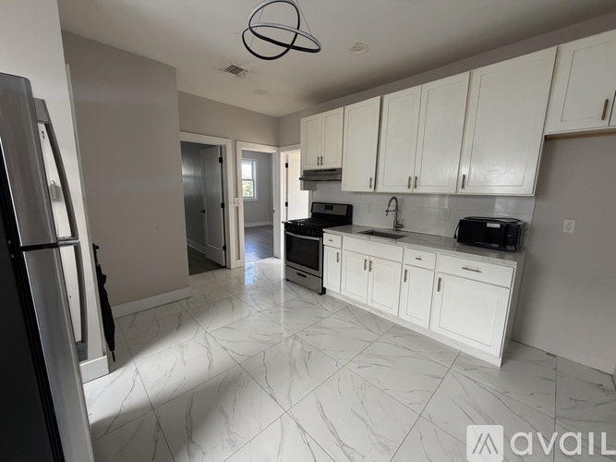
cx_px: 308
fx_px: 249
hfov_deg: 102.1
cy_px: 231
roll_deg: -1.2
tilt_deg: -8.7
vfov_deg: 85.7
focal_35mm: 14
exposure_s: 1/121
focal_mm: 2.22
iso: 250
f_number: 2.2
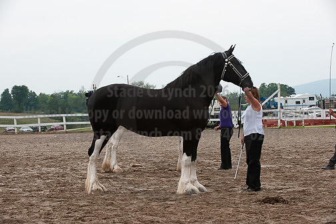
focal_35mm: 90
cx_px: 168
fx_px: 839
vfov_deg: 15.2
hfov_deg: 22.6
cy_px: 112
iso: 900
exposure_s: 1/1250
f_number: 5.6
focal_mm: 90
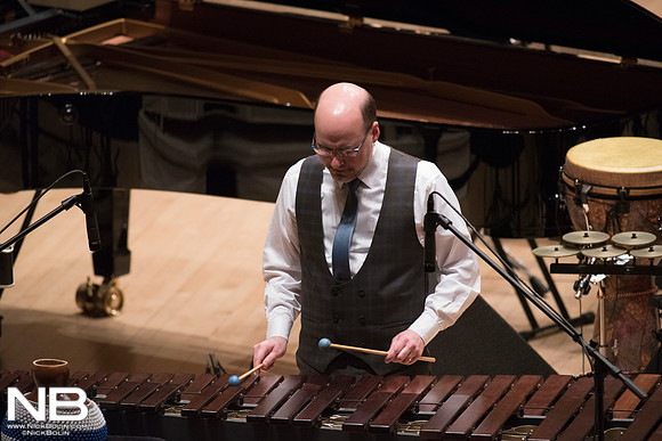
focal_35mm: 600
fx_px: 11035
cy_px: 220
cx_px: 331
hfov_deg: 3.4
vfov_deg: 2.3
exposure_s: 1/160
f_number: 5.6
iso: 6400
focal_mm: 600
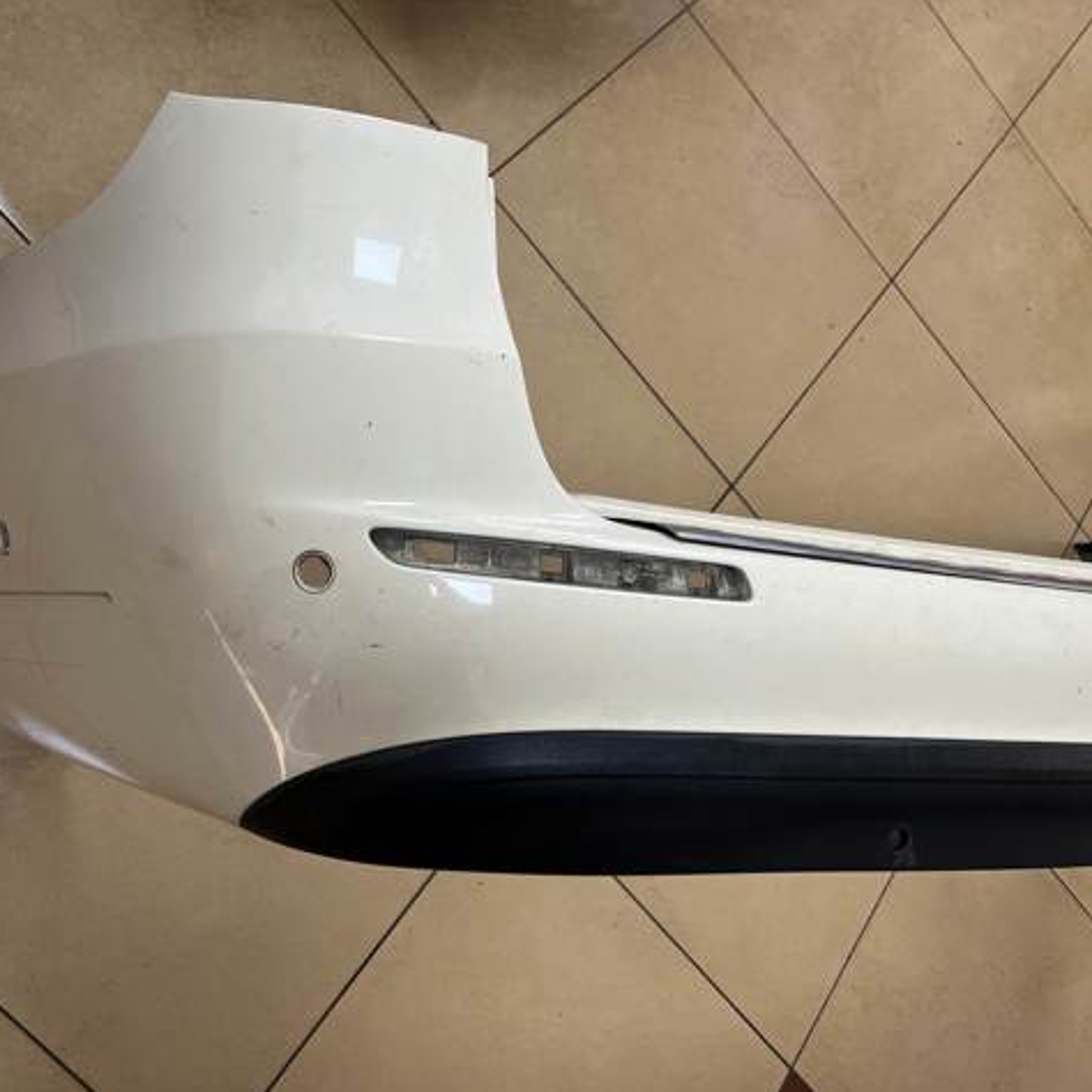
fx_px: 1106
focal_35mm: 31
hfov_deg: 52.2
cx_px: 433
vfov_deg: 52.5
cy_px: 551
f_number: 1.6
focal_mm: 5.1
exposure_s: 1/100
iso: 100
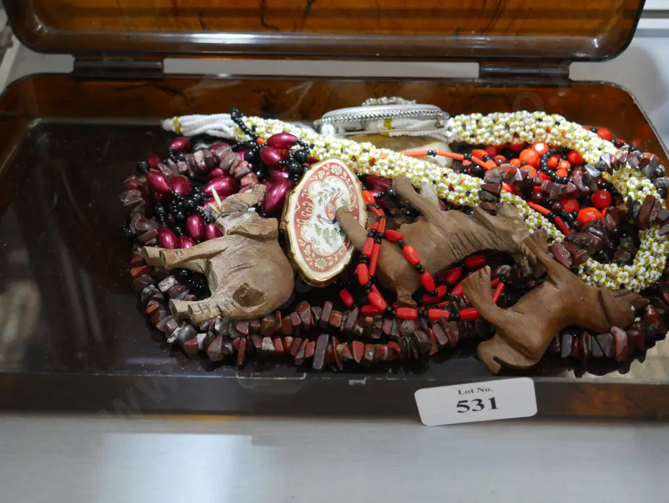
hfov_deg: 35.5
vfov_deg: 27.1
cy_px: 252
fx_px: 1044
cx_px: 334
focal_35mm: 54
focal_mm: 27
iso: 3200
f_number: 5.3
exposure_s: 1/60
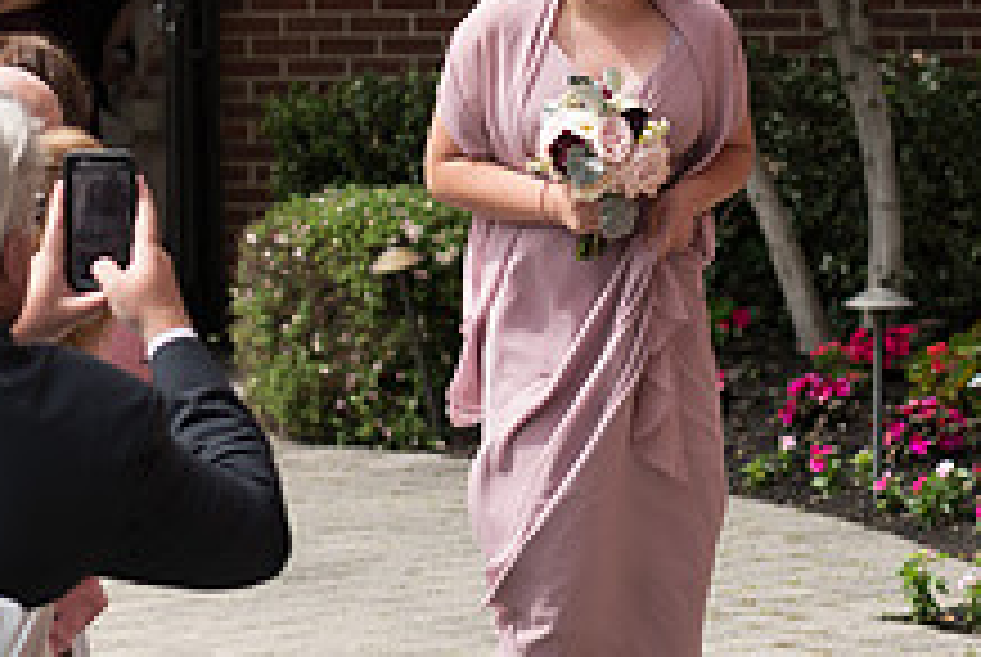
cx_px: 626
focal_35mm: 186
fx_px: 5075
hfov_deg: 11.0
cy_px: 376
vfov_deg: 7.4
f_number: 2.8
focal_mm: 70
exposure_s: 1/640
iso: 64
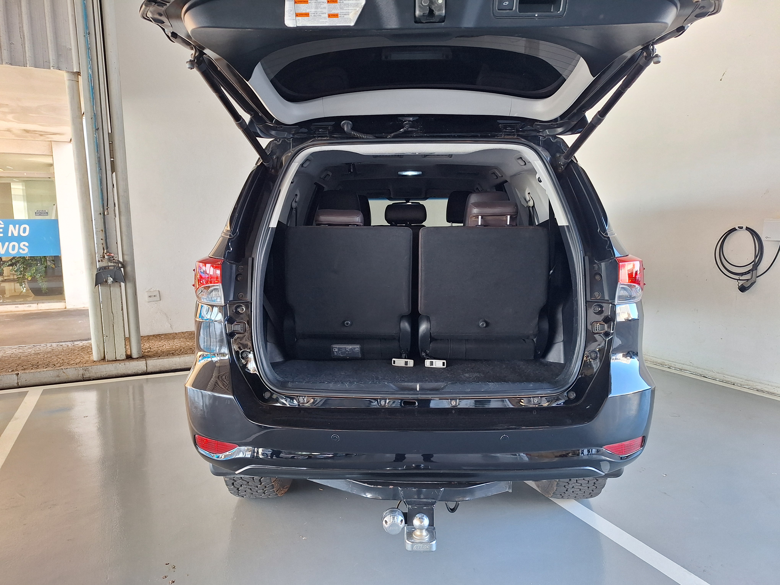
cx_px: 390
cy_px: 292
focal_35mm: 23
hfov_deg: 73.9
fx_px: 518
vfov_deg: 58.9
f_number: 1.8
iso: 80
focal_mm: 5.54
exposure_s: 1/120
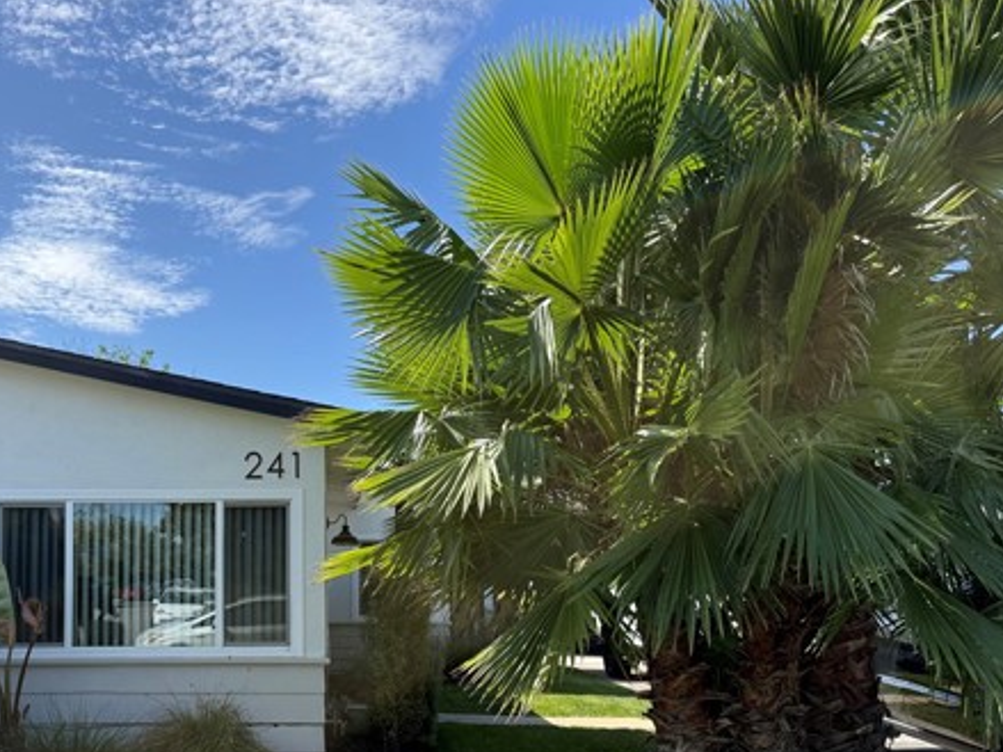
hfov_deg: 51.1
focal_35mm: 35
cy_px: 528
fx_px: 1014
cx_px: 292
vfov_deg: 40.0
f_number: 1.78
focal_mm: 6.76
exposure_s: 1/3425
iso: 100
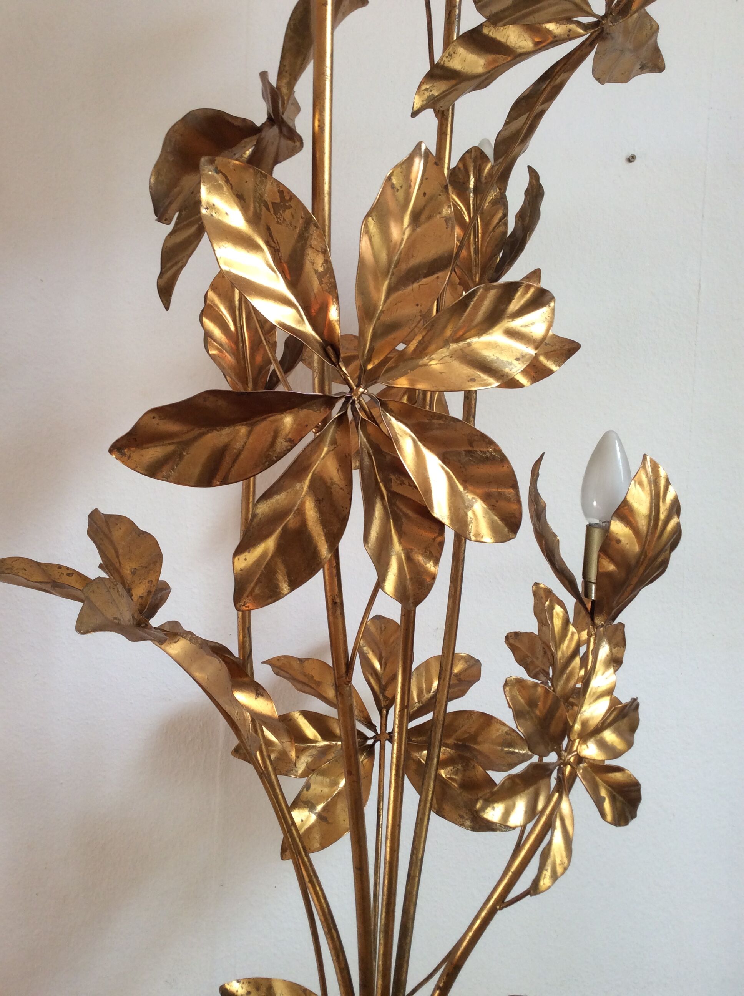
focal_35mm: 32
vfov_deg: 56.9
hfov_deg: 44.1
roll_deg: -2.2
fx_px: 919
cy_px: 498
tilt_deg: -1.6
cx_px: 372
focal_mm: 3.3
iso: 50
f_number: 2.4
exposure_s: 1/50
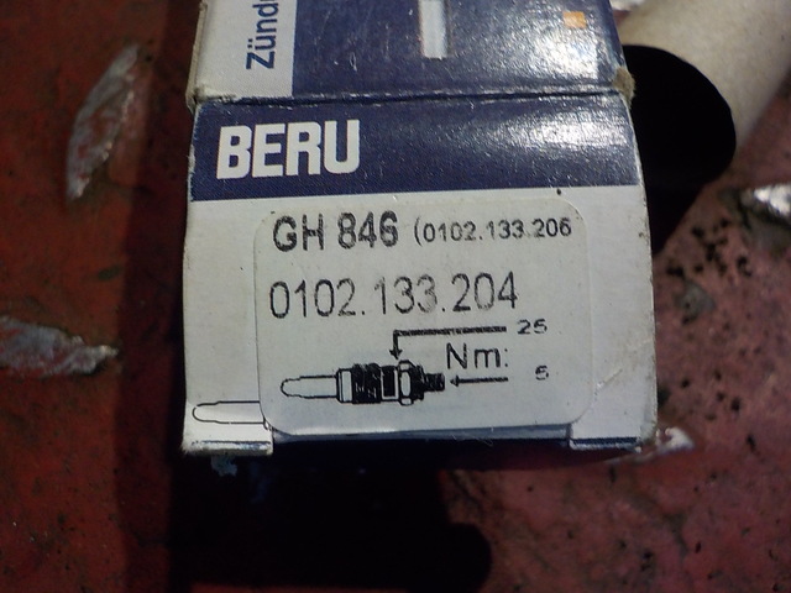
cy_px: 296
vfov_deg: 46.8
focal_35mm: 30
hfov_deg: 60.0
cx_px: 396
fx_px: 686
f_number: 3.3
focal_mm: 4.1
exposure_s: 1/30
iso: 250
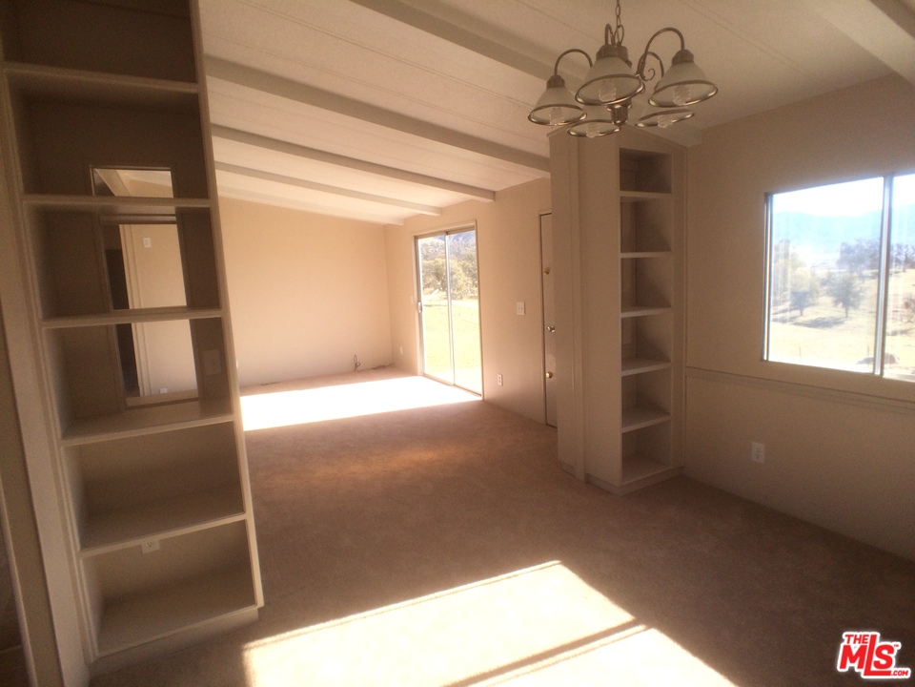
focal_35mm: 29
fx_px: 767
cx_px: 458
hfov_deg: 61.7
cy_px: 344
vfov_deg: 48.2
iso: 32
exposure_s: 1/513
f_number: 2.2
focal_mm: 4.15
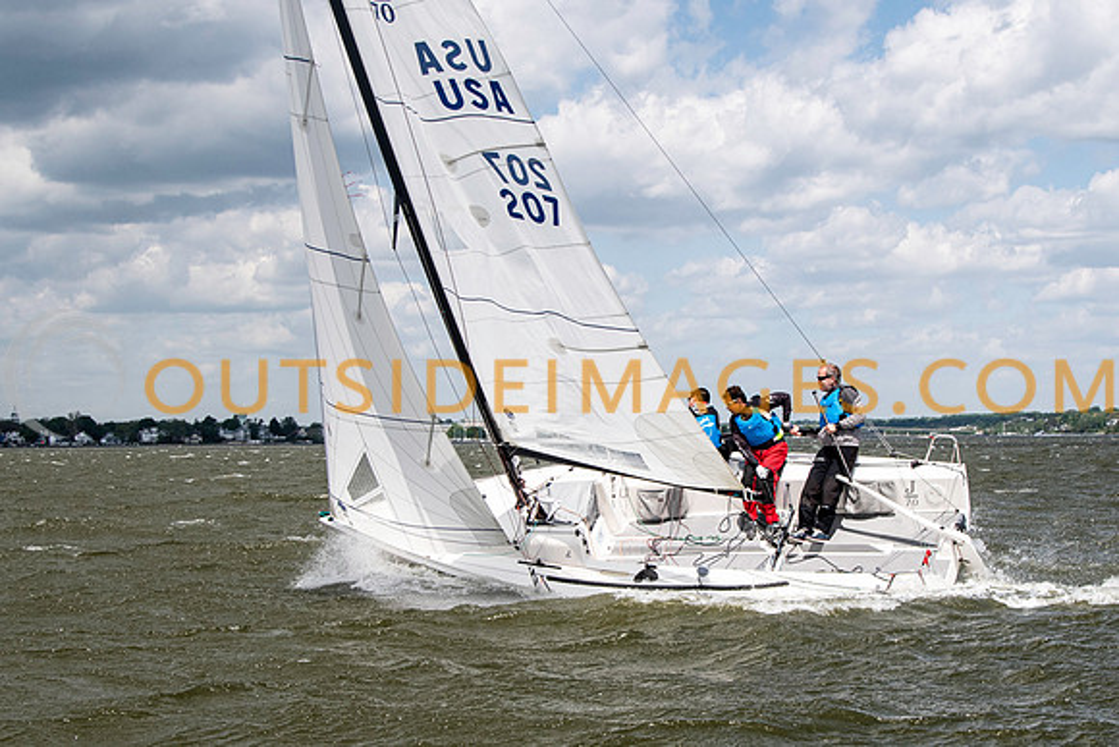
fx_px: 2068
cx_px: 562
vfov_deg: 20.4
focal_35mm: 67
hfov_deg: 30.3
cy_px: 482
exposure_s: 1/2000
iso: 400
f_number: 5
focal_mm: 31
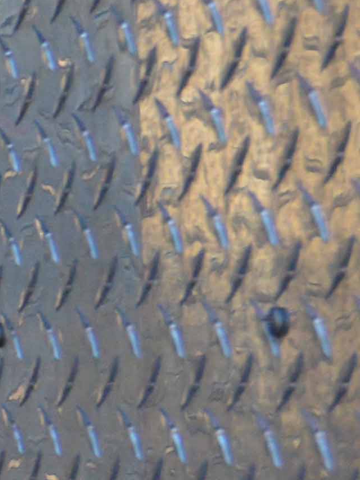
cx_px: -1310
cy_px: 286
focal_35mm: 265
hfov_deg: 4.8
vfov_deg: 7.5
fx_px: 3676
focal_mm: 26
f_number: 10
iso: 800
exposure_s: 1/400
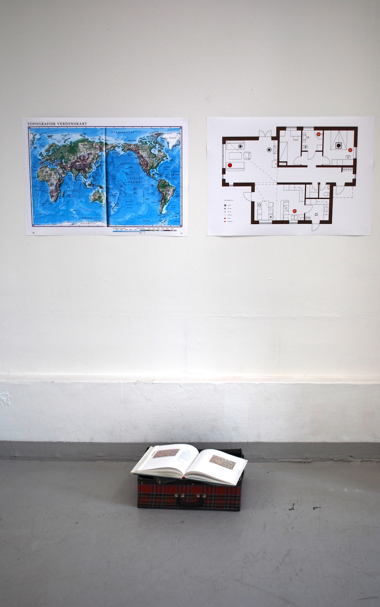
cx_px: 194
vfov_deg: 49.3
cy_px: 305
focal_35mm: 40
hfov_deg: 32.0
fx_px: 663
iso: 100
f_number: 4.5
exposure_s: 1/60
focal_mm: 26
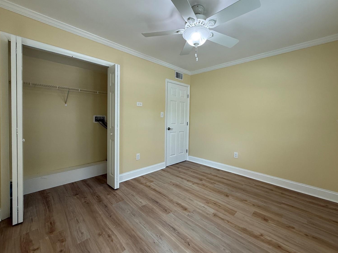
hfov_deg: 98.1
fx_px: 146
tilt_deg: -1.7
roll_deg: -1.5
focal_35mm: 15
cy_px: 121
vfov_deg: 81.7
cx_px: 177
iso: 160
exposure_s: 1/120
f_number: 2.2
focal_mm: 2.22
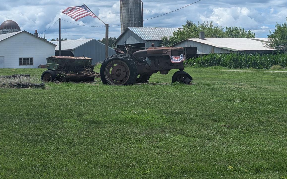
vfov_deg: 19.1
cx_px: 143
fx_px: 532
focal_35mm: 68
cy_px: 54
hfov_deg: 30.2
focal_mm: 6.81
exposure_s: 1/3300
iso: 47
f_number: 1.85
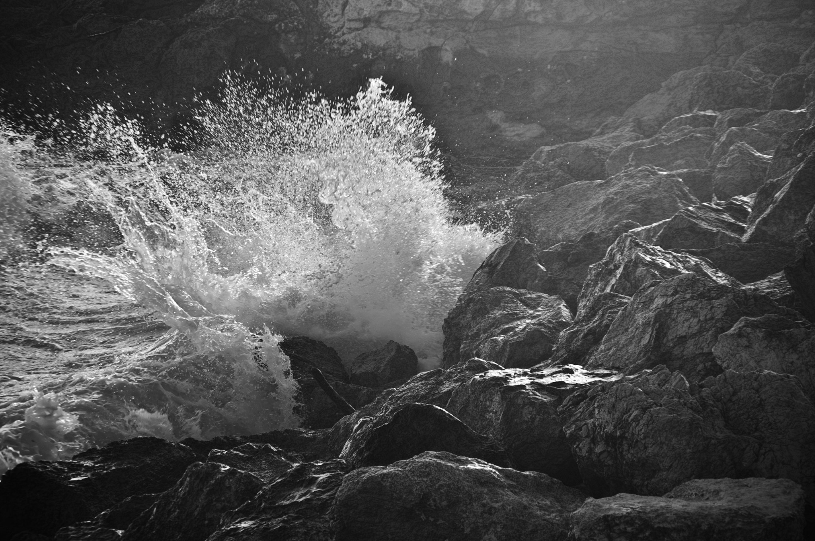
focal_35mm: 202
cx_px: 408
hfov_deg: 10.2
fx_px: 4567
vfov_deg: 6.8
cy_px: 270
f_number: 5.6
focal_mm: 135
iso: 100
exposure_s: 1/180
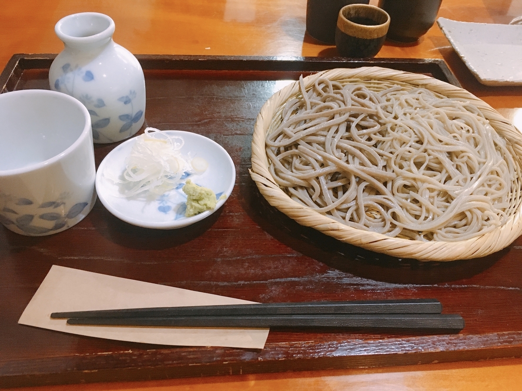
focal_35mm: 29
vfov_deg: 48.2
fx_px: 437
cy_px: 196
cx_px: 261
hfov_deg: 61.7
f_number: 2.2
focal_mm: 4.15
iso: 200
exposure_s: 1/17
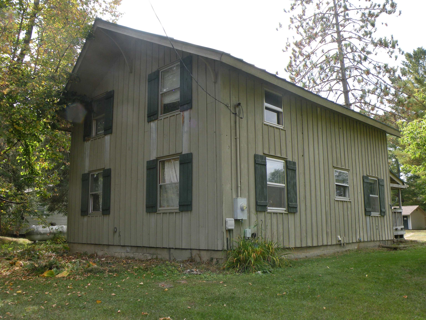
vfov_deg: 42.9
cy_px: 160
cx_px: 213
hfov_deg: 55.4
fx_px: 406
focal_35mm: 33
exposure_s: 1/165
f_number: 5.6
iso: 64
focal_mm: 5.8
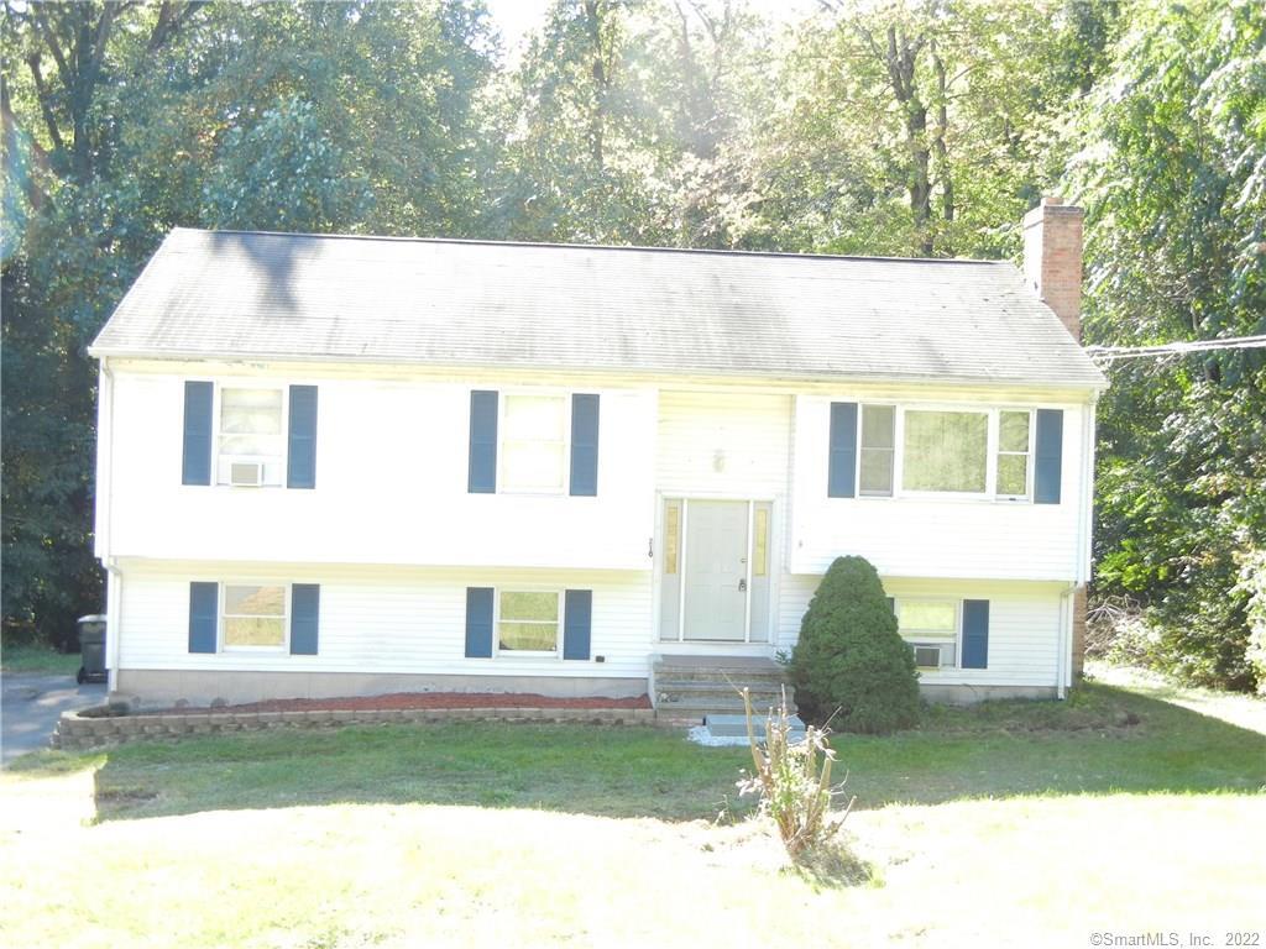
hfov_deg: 47.9
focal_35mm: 39
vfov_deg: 36.8
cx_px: 633
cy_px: 474
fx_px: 1426
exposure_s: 1/85
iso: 160
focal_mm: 7.1
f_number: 3.7
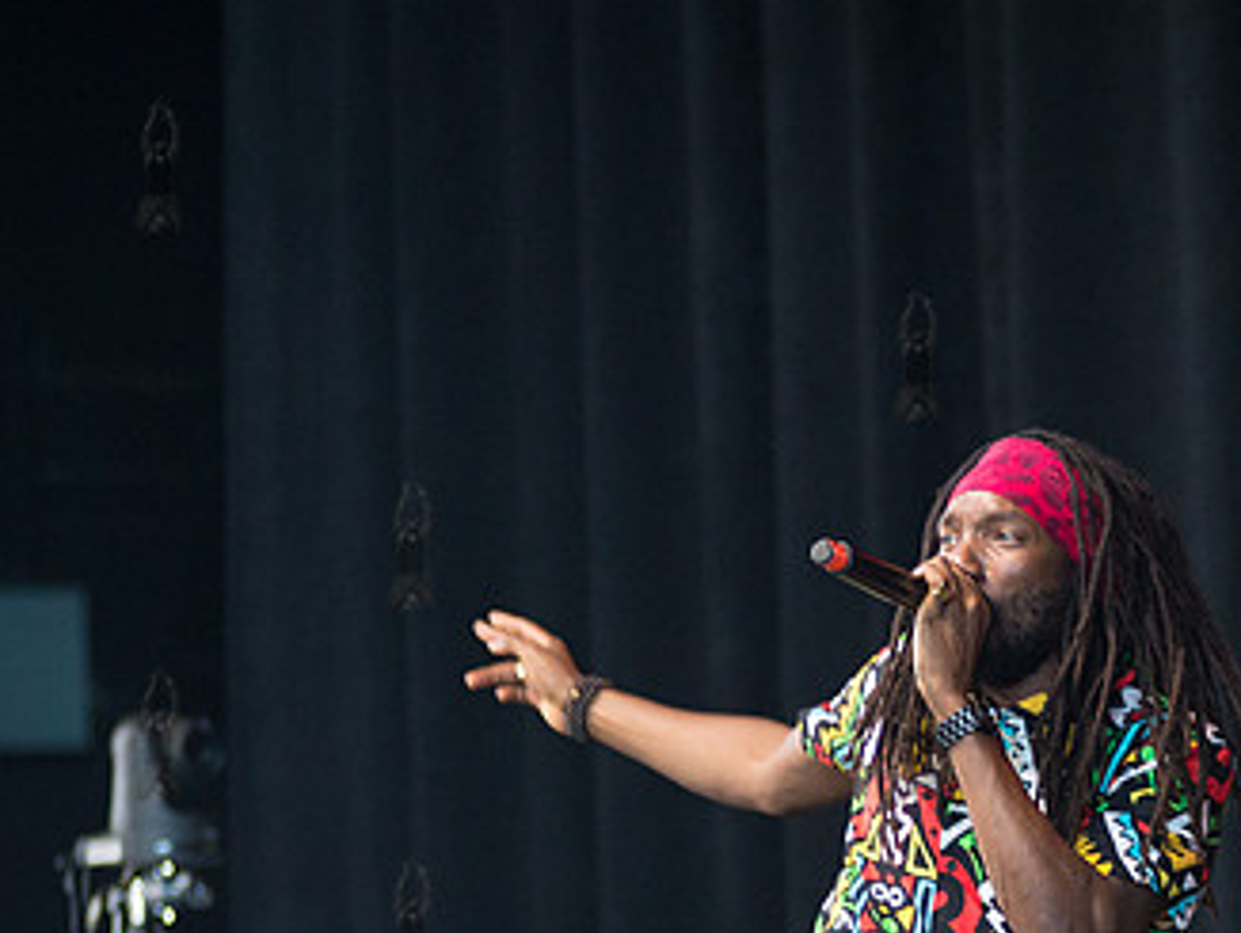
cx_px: 962
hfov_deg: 7.1
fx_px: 9938
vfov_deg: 5.4
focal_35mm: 277
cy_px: 827
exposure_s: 1/400
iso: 2500
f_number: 2.8
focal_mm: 125
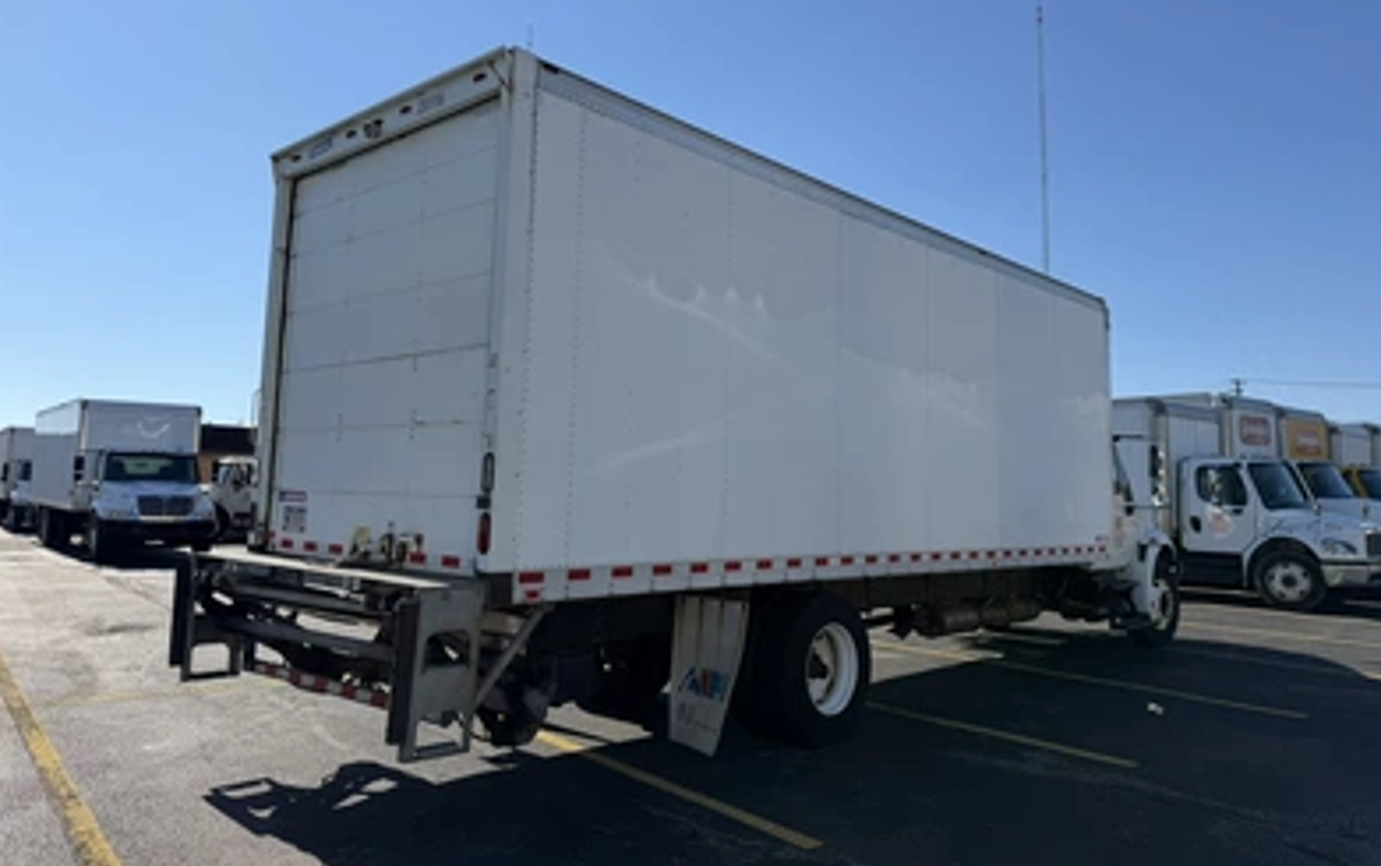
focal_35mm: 26
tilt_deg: +9.1
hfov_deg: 70.4
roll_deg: -1.1
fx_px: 979
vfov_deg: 47.5
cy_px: 375
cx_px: 696
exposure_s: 1/5714
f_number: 1.78
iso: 80
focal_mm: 6.76
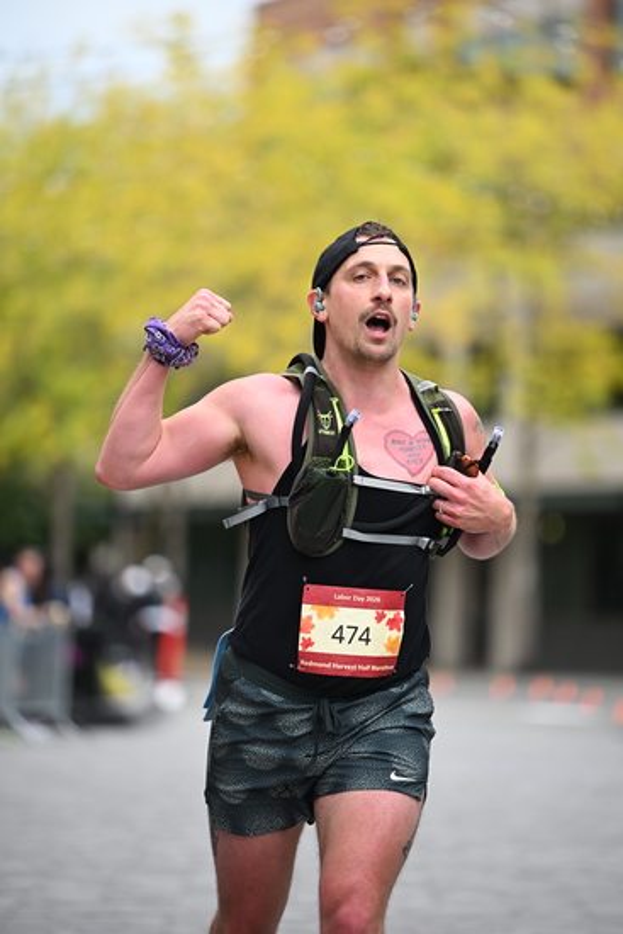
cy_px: 467
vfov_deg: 11.7
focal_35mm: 175
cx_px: 312
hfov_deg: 7.9
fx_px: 4539
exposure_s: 1/2000
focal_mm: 175
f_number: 2.8
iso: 640
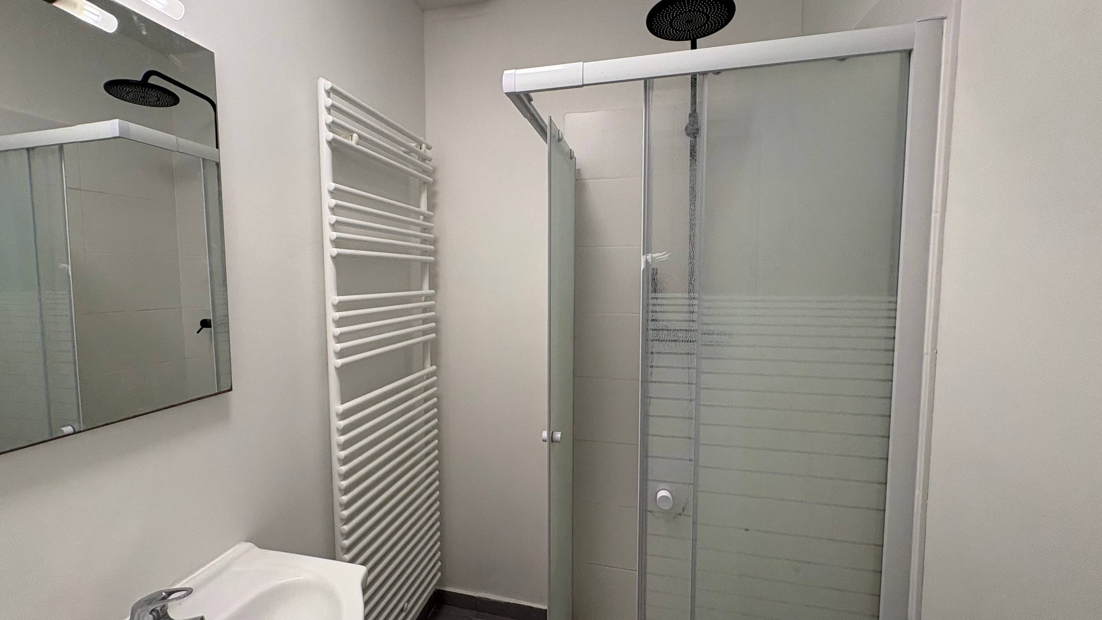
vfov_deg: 67.1
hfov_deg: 99.3
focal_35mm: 16
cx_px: 524
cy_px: 315
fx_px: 468
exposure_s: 1/100
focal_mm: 2.22
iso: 80
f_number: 2.2
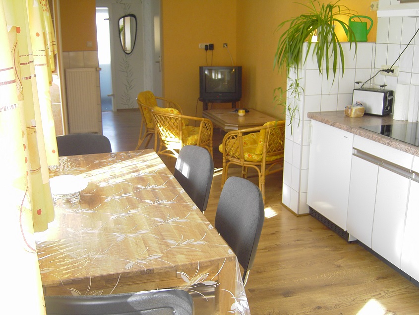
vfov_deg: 40.7
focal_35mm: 35
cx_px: 210
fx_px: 424
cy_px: 158
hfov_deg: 52.6
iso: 100
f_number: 3.5
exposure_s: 1/50
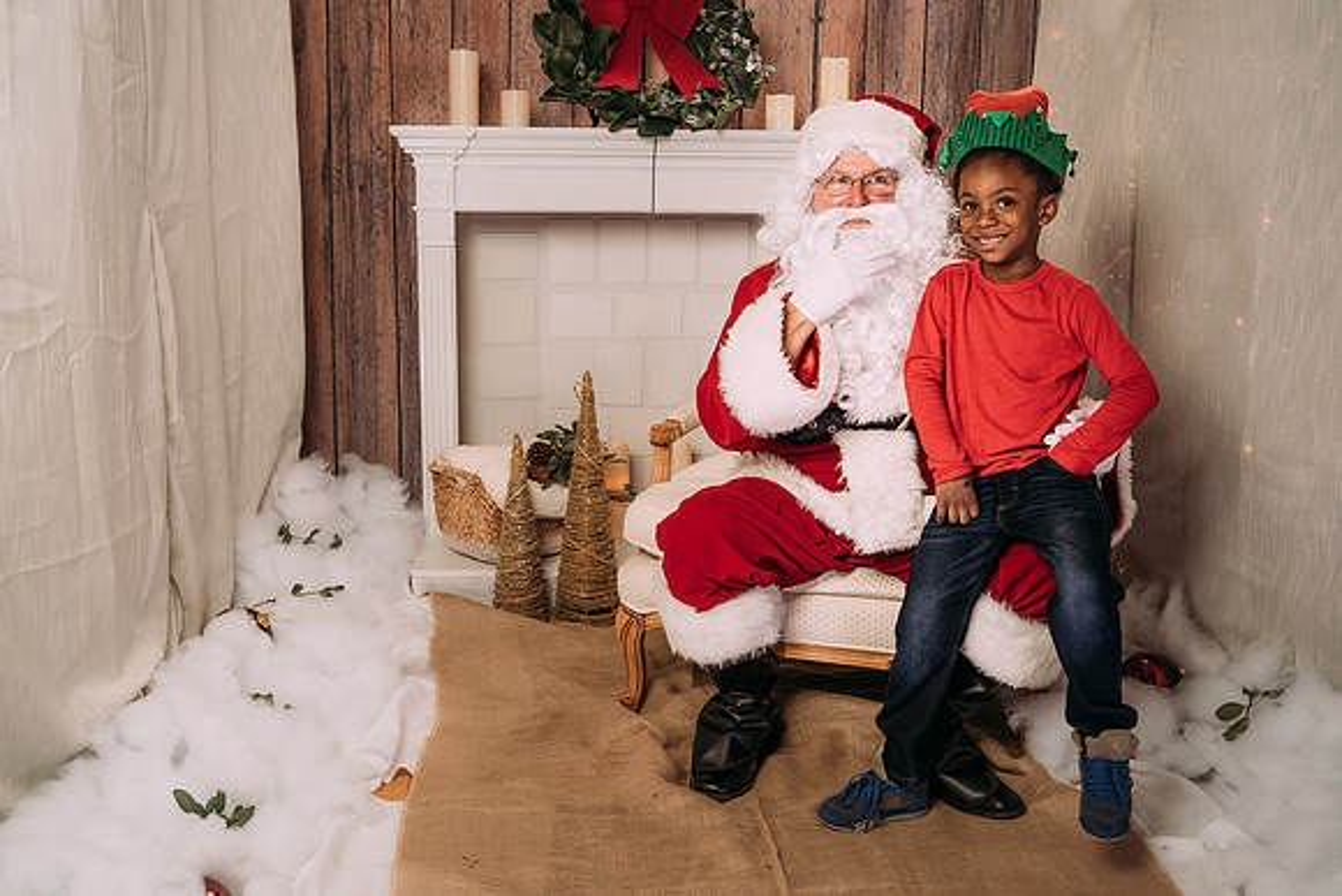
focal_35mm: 38
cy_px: 444
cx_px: 641
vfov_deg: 35.1
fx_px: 1416
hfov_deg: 50.7
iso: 100
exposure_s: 1/100
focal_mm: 35
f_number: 5
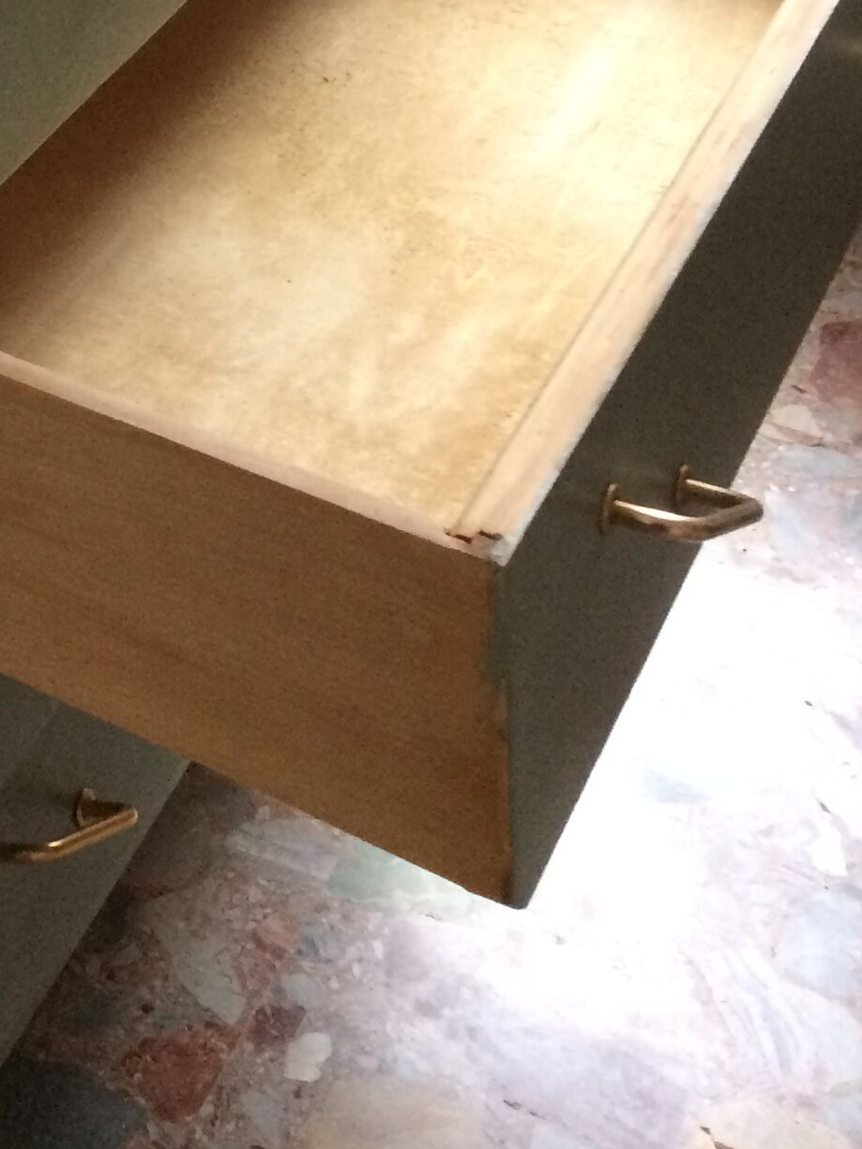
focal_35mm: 77
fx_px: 2556
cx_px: -96
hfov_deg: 18.4
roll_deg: +1.2
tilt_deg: -32.8
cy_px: 28
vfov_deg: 24.3
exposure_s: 1/33
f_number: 2.2
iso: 250
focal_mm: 4.15
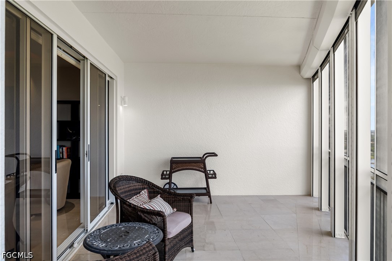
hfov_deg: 73.7
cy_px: 130
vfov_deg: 53.2
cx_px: 196
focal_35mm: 24
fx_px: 261
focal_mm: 24
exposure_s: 1/350
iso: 1250
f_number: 6.7
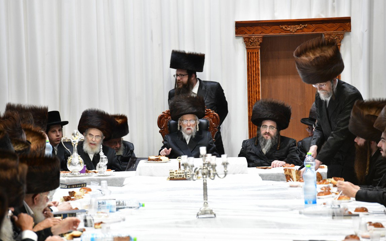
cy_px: 116
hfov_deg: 10.2
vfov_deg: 6.4
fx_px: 2157
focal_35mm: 205
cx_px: 194
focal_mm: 200
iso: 1600
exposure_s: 1/100
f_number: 5.6
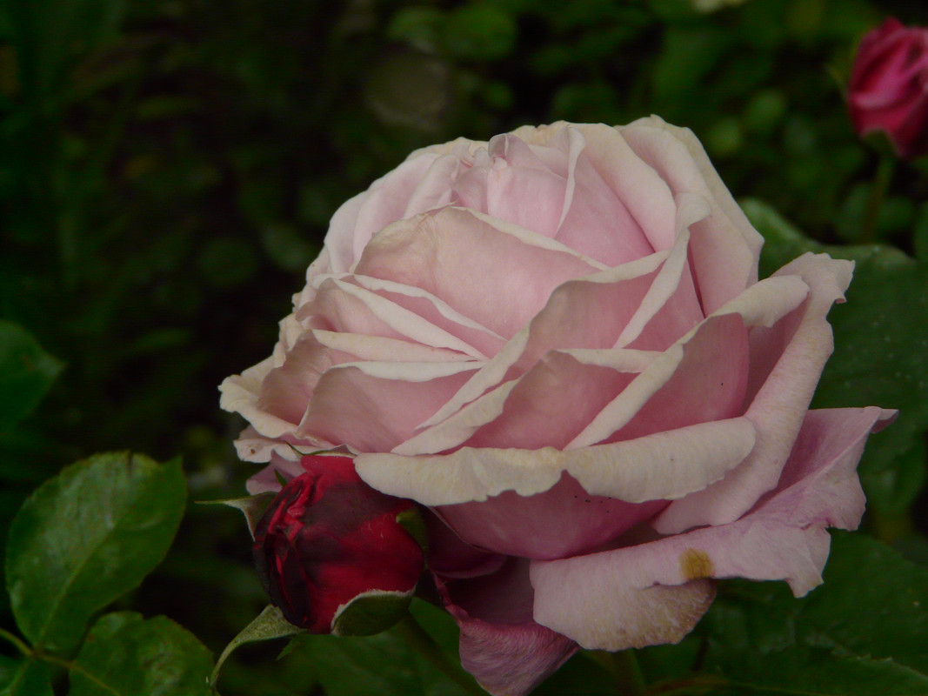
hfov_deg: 34.4
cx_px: 464
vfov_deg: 26.1
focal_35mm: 56
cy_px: 348
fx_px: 1501
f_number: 3.2
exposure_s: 1/100
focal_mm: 9.2
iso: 200
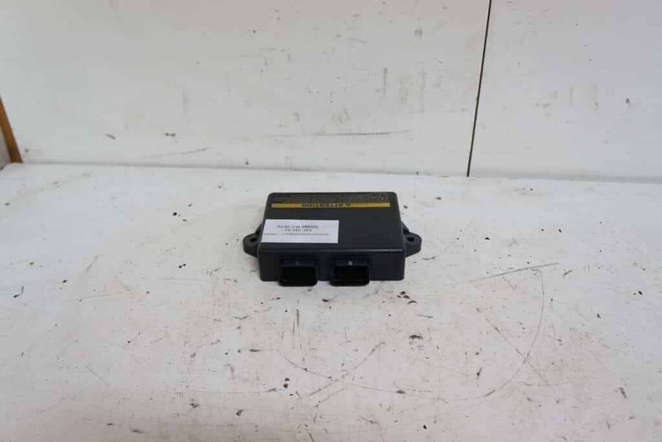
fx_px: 552
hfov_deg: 61.9
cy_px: 221
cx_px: 331
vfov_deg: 43.6
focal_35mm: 30
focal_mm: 20
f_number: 4.5
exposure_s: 1/60
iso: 1250
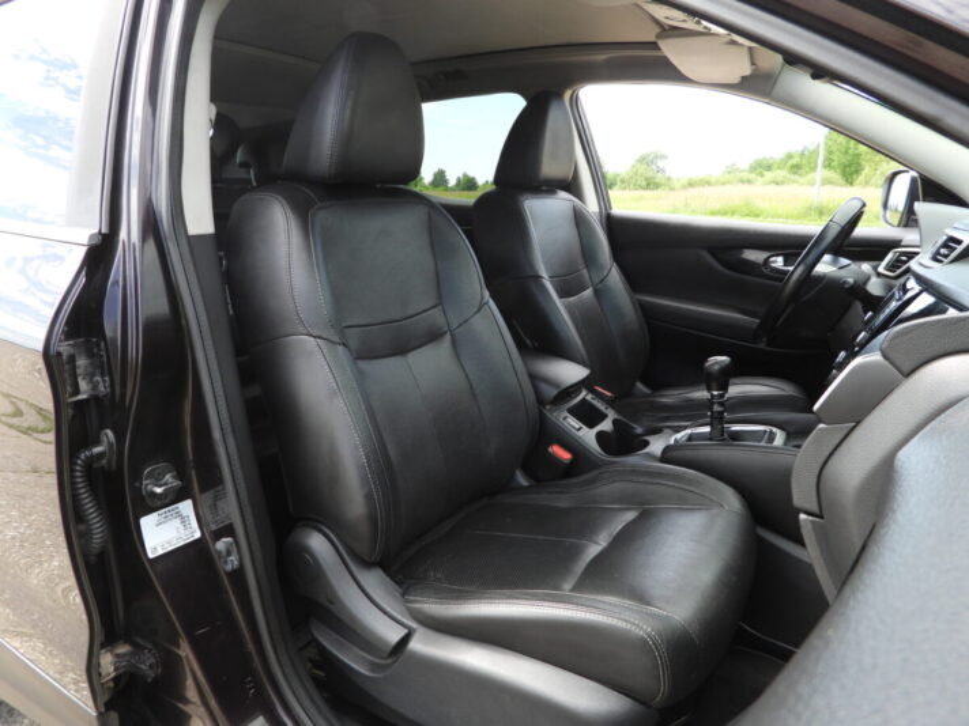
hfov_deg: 71.6
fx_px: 672
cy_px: 363
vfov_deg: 56.8
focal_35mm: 24
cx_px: 484
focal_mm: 4.3
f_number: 2.8
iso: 100
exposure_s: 1/200
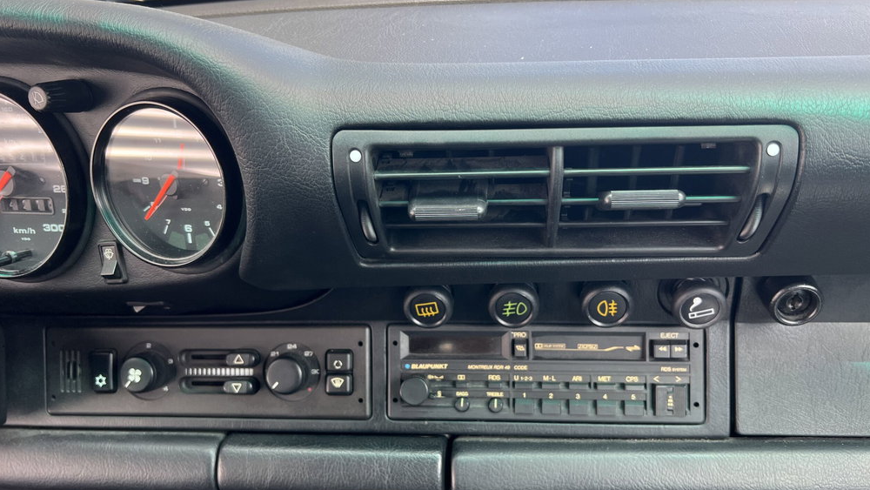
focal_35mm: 29
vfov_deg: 40.2
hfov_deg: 66.1
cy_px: 250
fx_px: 669
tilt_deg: -21.9
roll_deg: +5.5
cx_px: 442
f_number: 1.5
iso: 40
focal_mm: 5.7
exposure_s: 1/232
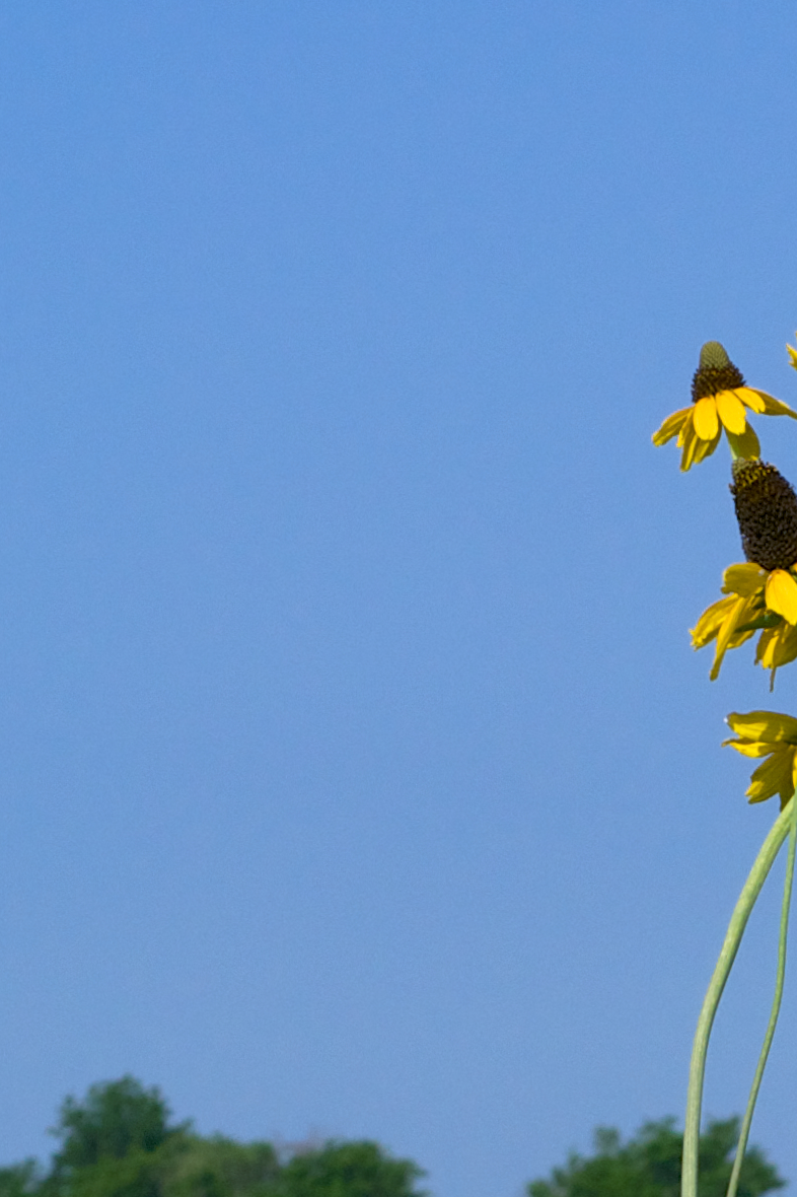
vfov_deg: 6.3
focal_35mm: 319
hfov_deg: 4.3
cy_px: 2070
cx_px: 1134
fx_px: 10599
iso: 200
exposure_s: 1/1000
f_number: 10
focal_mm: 60
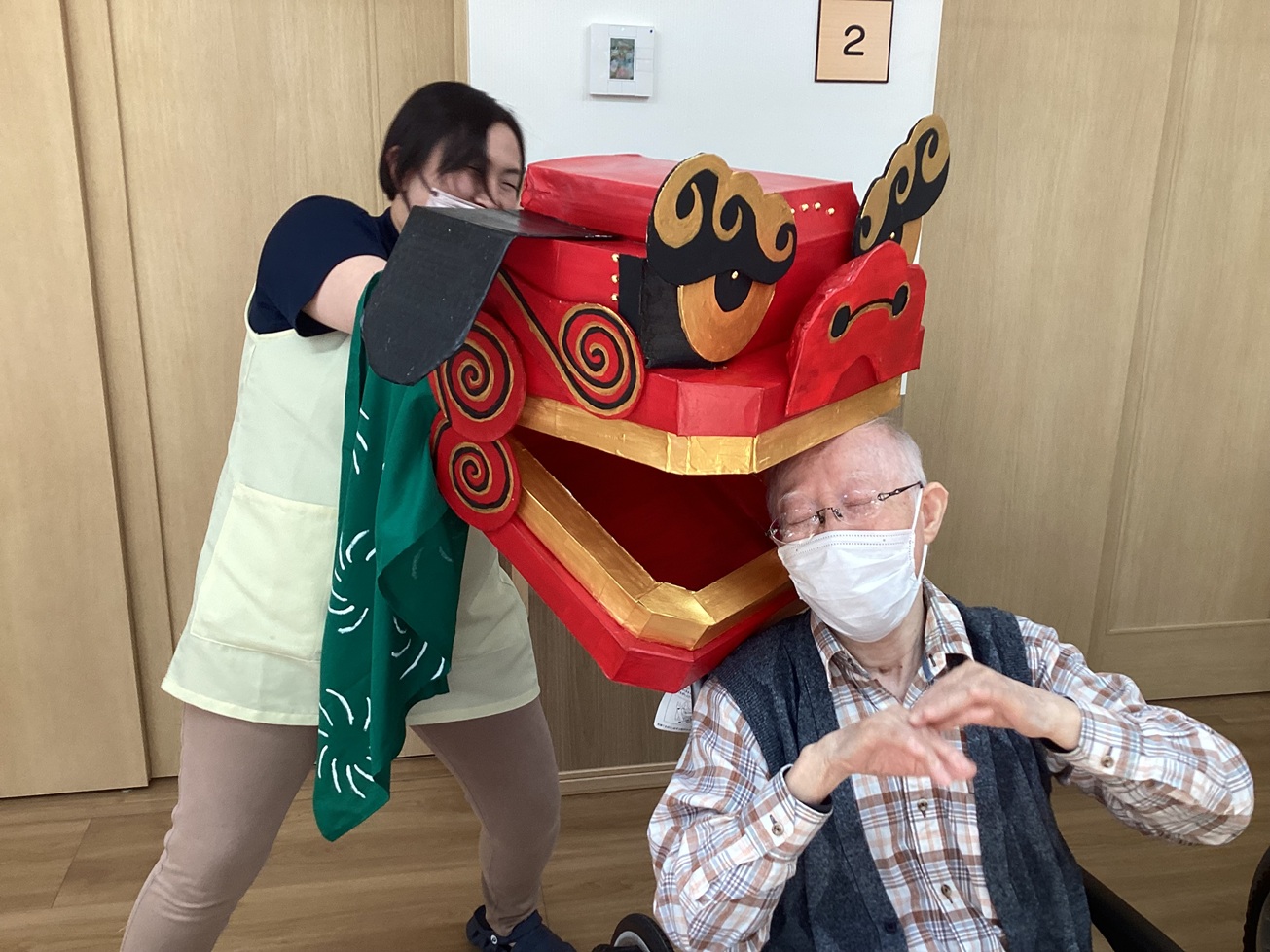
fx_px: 1137
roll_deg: -2.5
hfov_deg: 58.3
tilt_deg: -16.4
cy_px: 476
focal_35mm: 31
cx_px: 635
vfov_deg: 45.4
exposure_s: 1/60
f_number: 2.4
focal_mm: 3.3
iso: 50
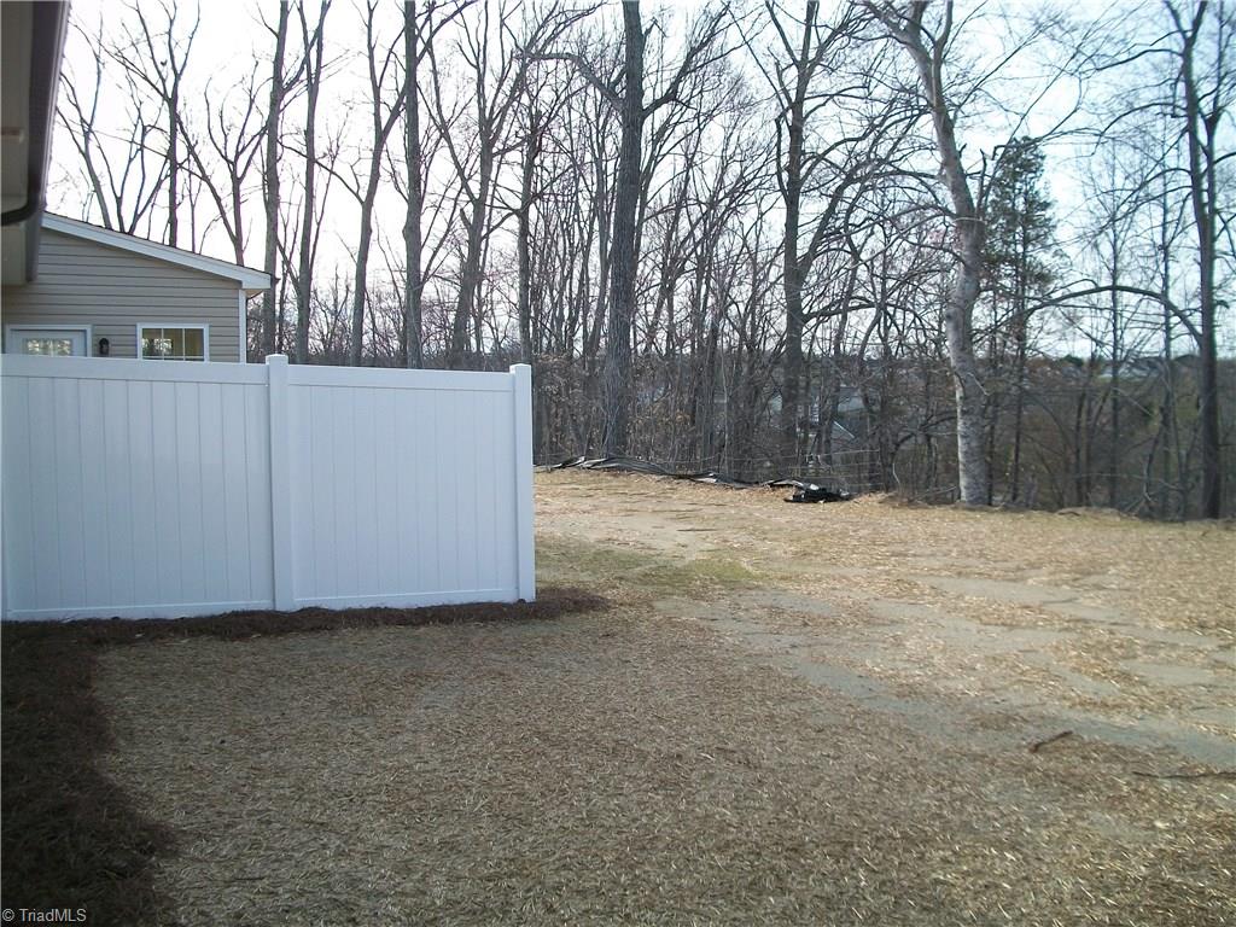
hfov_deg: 56.8
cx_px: 618
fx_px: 1143
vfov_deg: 44.2
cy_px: 464
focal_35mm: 32
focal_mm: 5.7
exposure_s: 1/400
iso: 80
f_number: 2.9
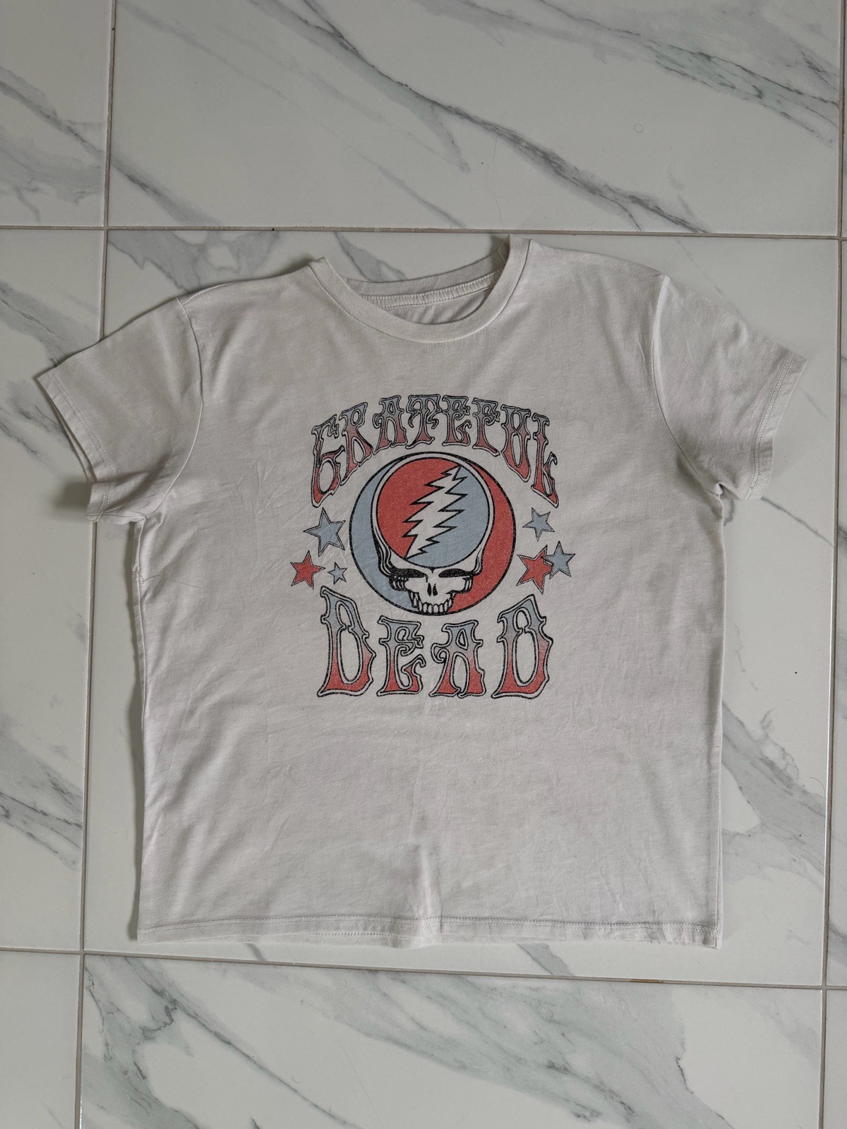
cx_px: 424
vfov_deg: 71.6
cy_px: 564
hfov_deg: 56.8
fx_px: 783
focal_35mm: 24
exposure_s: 1/121
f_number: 1.78
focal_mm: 6.76
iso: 160
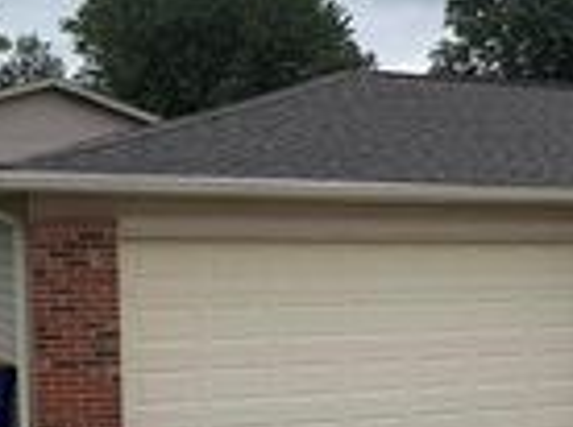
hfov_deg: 21.0
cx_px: 685
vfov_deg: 16.8
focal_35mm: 87
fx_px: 1438
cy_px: 338
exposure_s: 1/2703
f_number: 1.78
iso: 80
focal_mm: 6.76
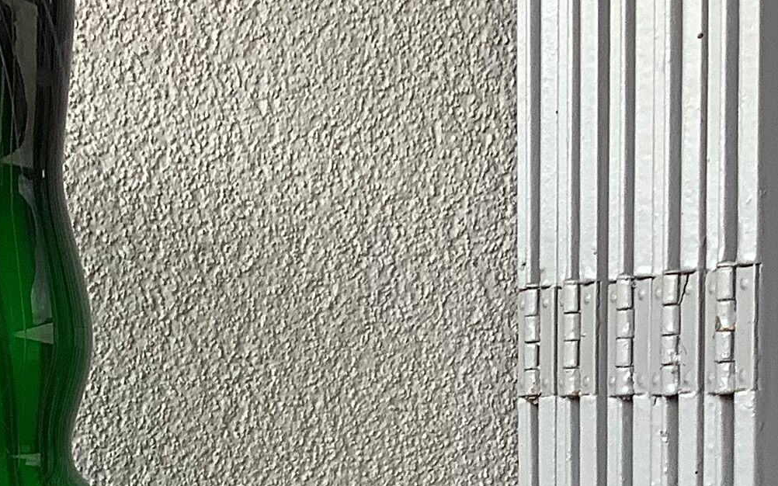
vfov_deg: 11.6
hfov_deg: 19.2
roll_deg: +1.7
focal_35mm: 107
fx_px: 2268
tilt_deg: -9.4
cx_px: 131
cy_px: 763
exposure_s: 1/50
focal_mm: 3.3
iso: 50
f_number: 2.4
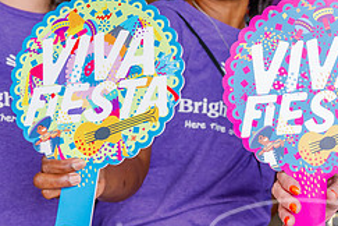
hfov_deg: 18.1
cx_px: 346
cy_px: 96
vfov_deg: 12.4
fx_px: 1033
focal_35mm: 110
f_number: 4.5
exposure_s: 1/100
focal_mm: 46
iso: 320
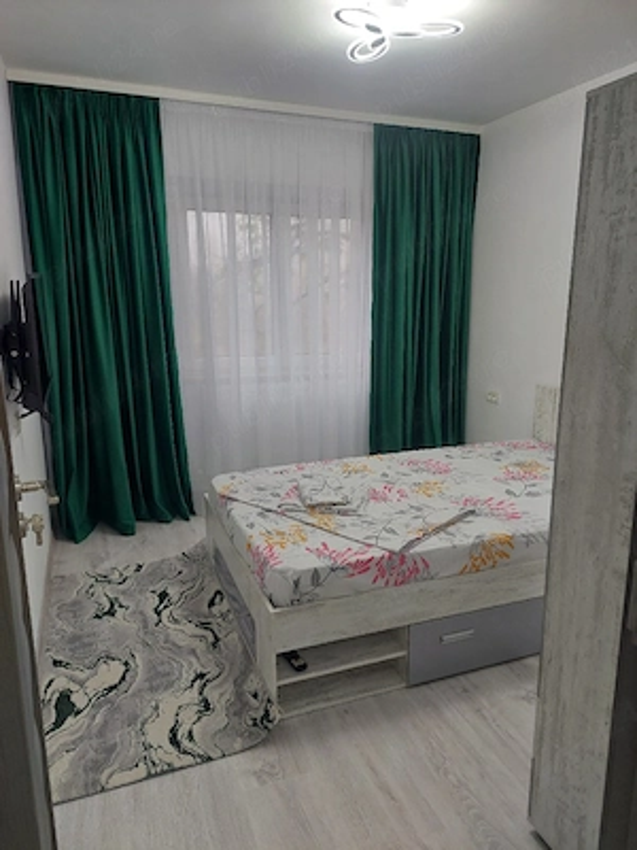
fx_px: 613
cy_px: 425
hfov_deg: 54.9
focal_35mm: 25
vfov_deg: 69.4
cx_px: 318
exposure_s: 1/50
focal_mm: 5.23
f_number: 1.8
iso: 50
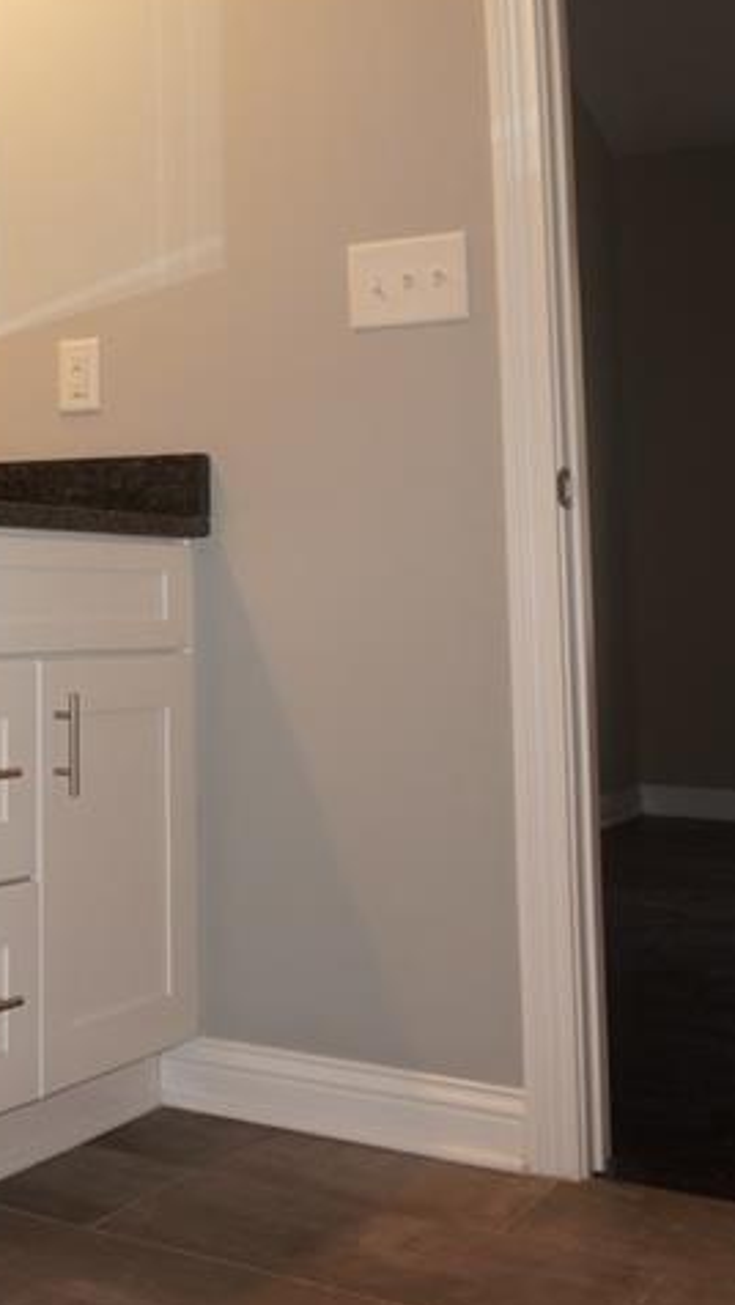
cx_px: -255
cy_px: 411
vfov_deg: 38.0
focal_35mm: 54
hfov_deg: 20.1
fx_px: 1870
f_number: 4
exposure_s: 1/60
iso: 125
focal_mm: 16
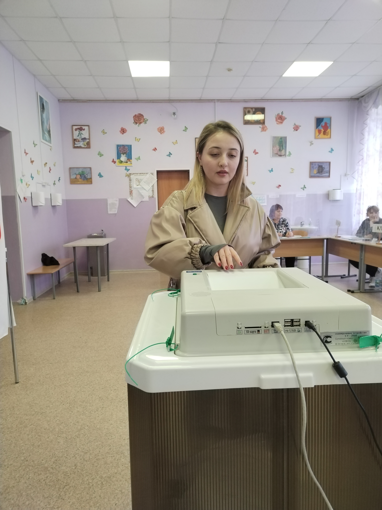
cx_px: 191
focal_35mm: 26
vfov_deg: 67.3
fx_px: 383
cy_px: 255
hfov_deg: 53.1
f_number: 1.8
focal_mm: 4.75
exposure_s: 1/33.3
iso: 495
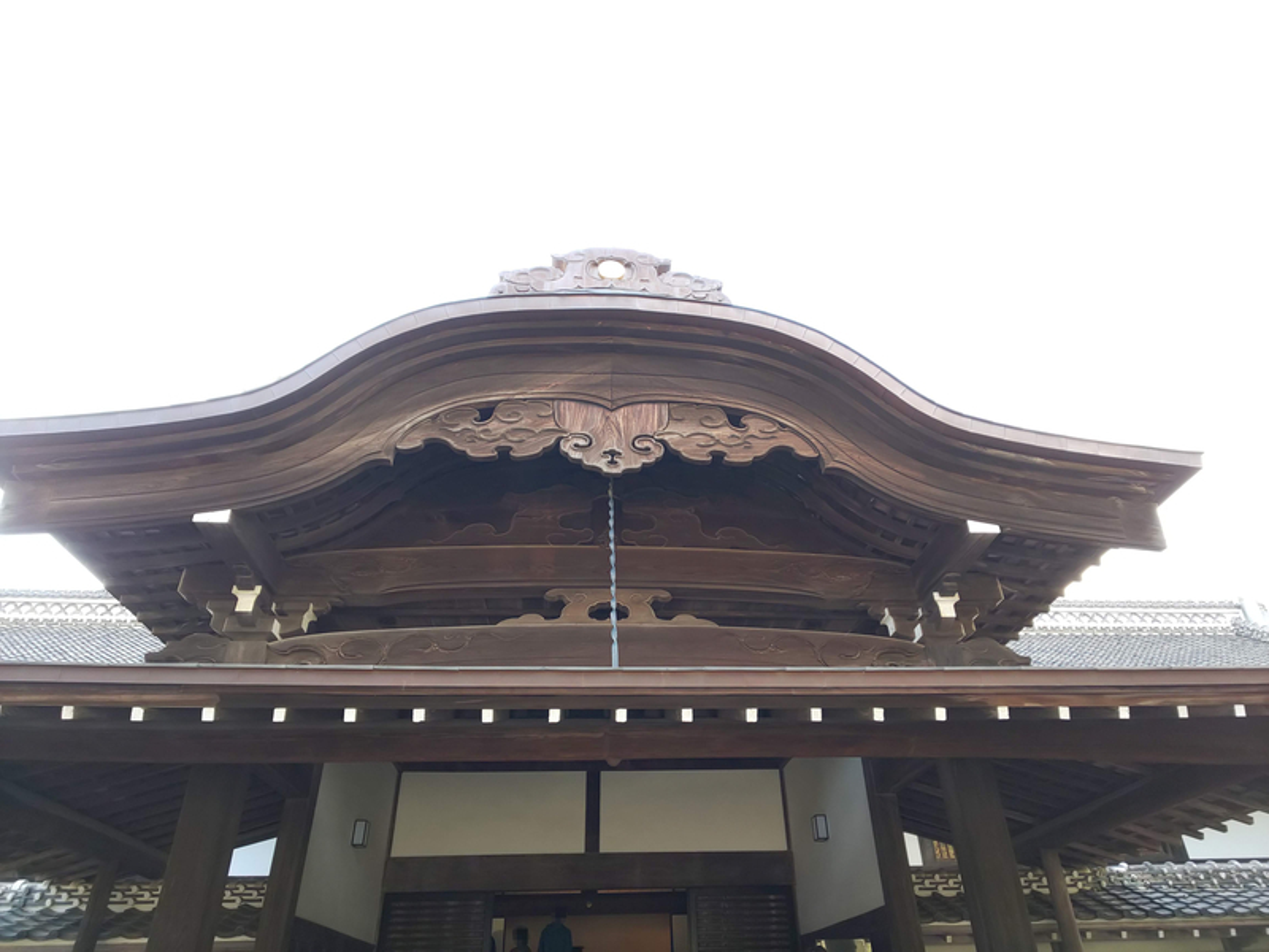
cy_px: 476
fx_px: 733
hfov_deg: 81.7
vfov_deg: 66.0
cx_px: 634
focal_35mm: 20
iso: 37
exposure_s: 1/60
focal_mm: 3.45
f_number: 1.94
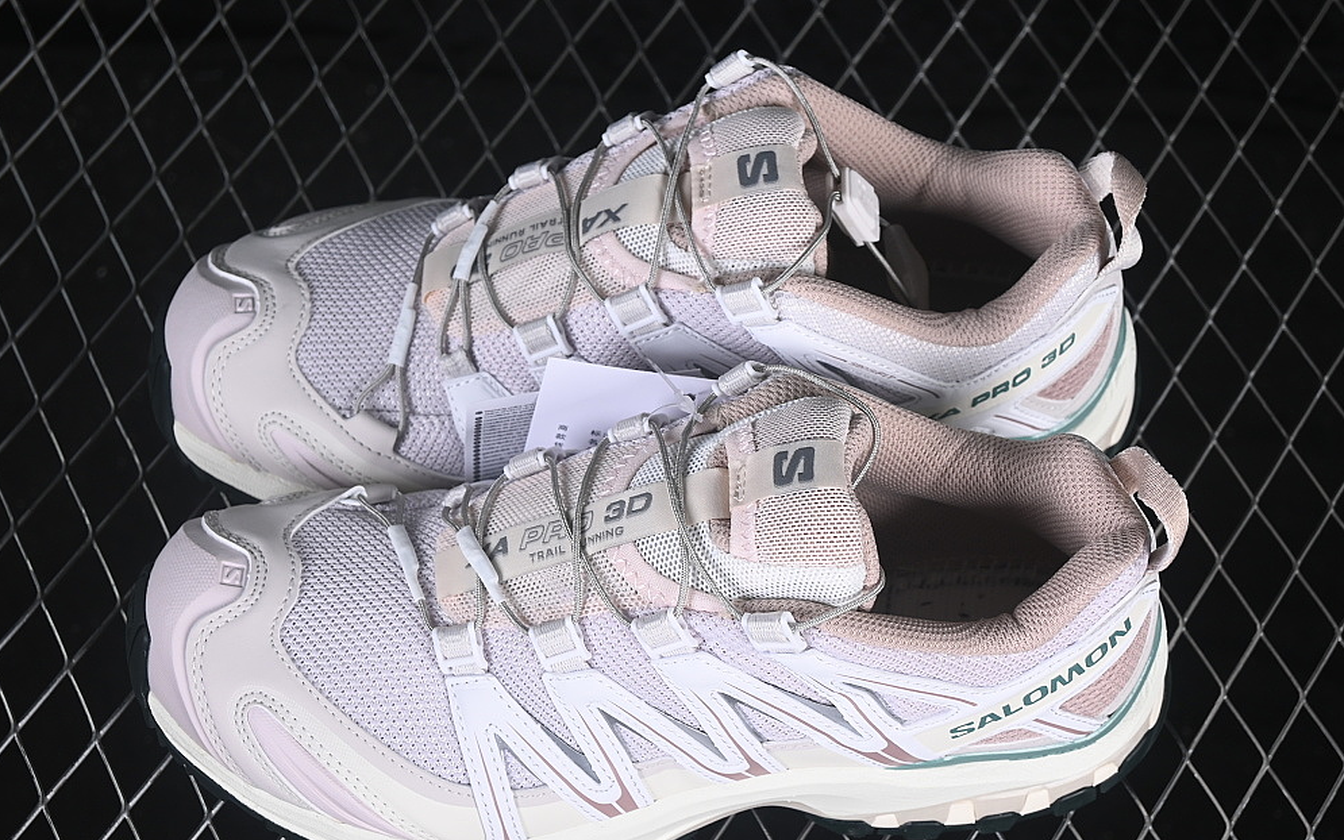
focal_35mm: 83
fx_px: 3040
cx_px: 658
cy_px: 475
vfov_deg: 15.7
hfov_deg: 24.9
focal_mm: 50
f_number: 7.1
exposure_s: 1/80
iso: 160
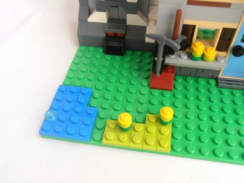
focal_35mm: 37
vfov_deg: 38.7
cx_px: 122
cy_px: 92
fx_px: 261
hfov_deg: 50.1
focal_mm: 6.61
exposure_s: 1/80
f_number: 3.9
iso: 80
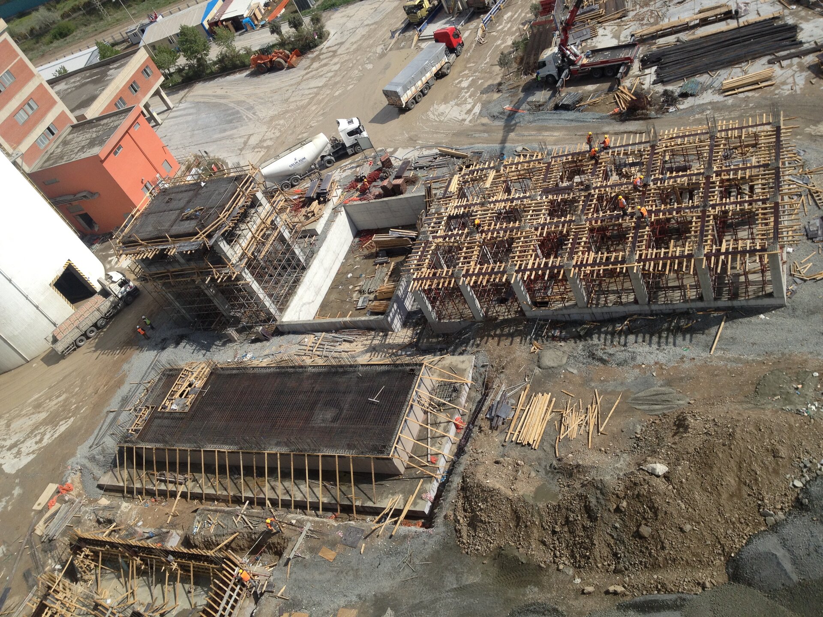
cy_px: 308
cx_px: 412
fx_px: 832
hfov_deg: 52.6
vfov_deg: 40.7
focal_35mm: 35
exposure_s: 1/2208
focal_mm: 4.28
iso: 50
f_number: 2.4
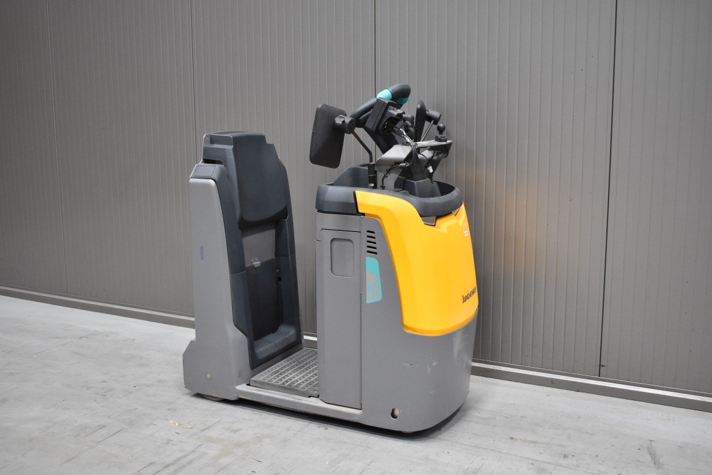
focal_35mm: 38
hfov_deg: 51.3
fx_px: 742
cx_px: 356
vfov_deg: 35.5
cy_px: 238
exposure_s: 1/50
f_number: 4.5
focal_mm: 25
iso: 1250
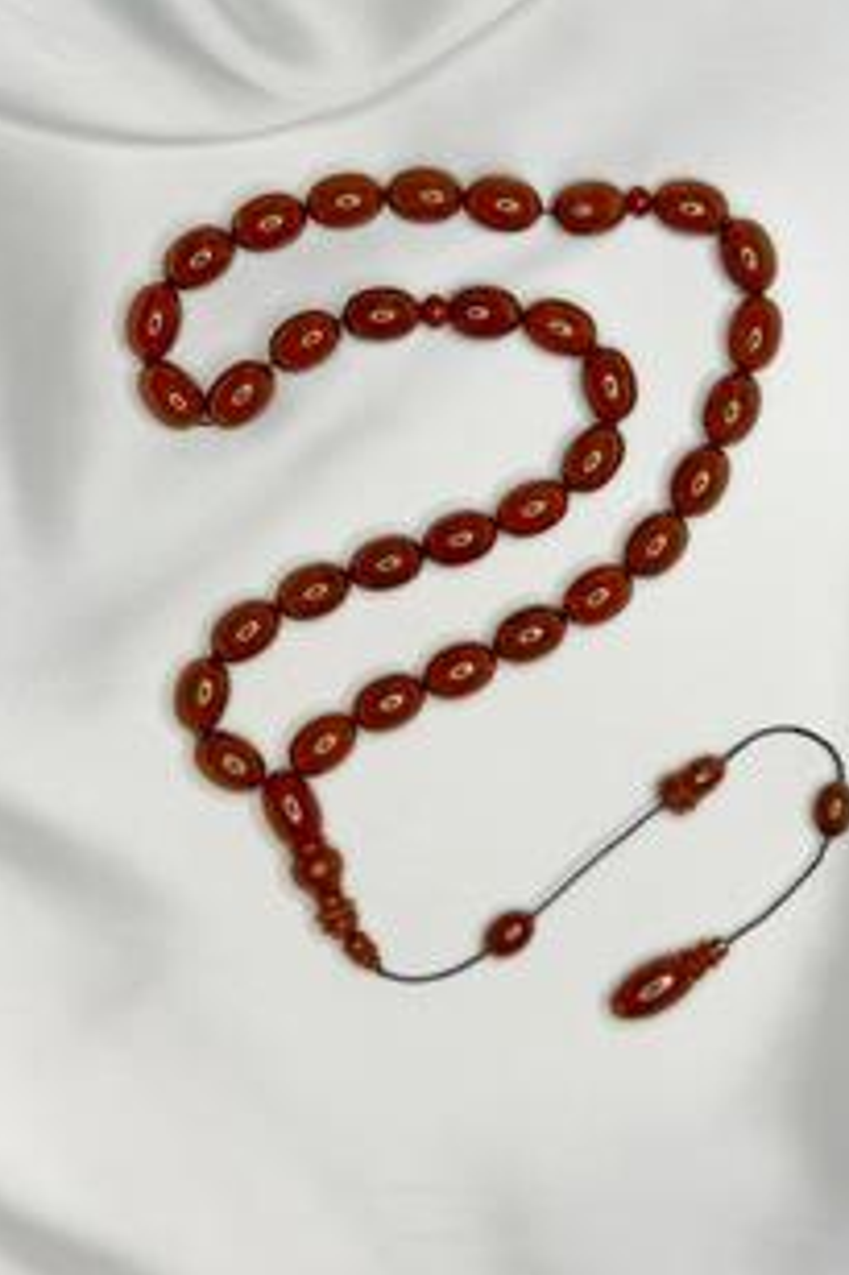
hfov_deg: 20.3
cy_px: 577
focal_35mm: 67
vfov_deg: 30.1
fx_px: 2373
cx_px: 476
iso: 50
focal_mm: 6.76
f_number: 1.78
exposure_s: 1/100
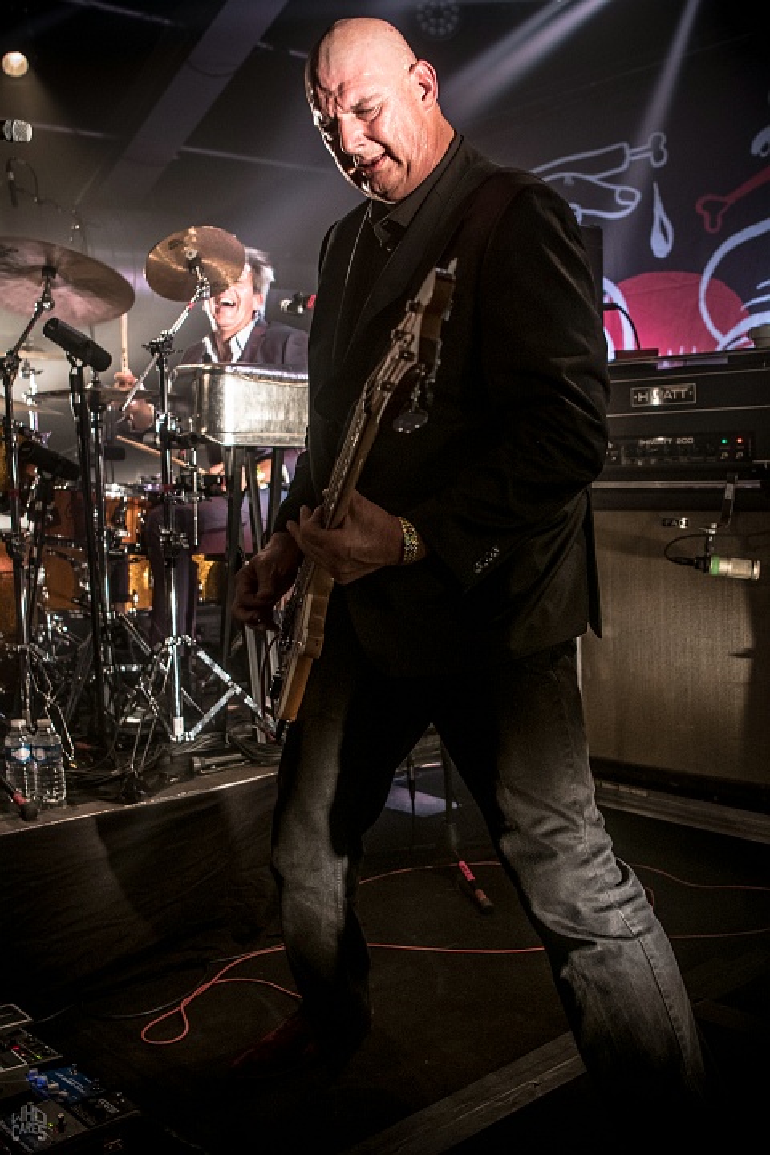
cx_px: 385
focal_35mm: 36
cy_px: 578
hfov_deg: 36.9
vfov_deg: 53.1
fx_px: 1155
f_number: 2.8
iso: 640
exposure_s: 1/125
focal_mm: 24
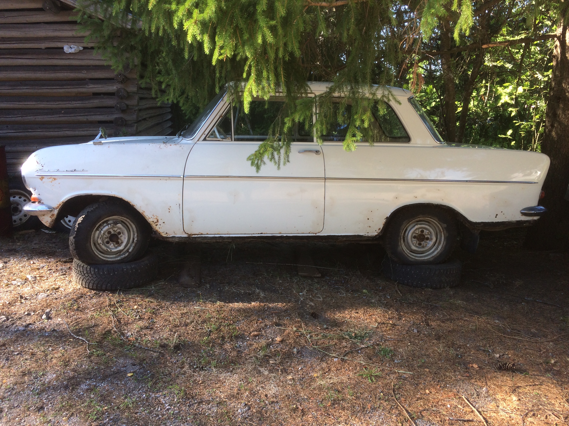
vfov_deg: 48.2
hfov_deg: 61.7
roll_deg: +2.7
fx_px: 477
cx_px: 284
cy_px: 213
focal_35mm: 29
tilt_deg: -13.4
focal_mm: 4.15
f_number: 2.2
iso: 32
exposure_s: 1/213
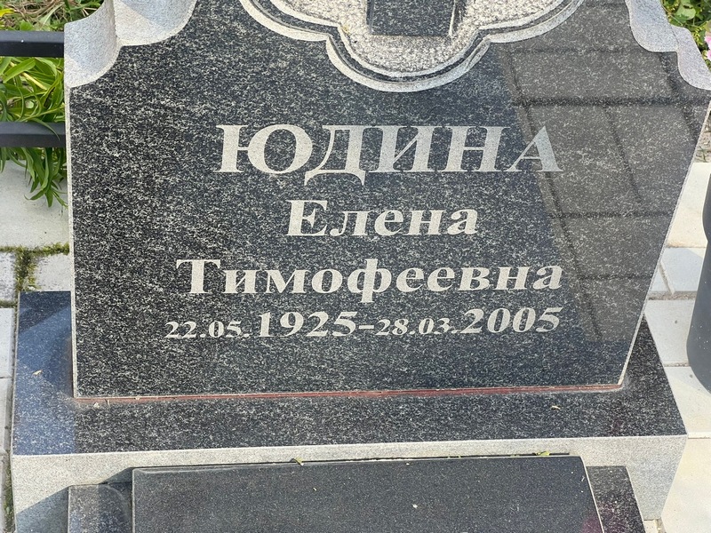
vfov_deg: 19.1
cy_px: 266
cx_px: 356
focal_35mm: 77
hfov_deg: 25.3
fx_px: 1582
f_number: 2.8
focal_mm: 9
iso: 40
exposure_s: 1/130
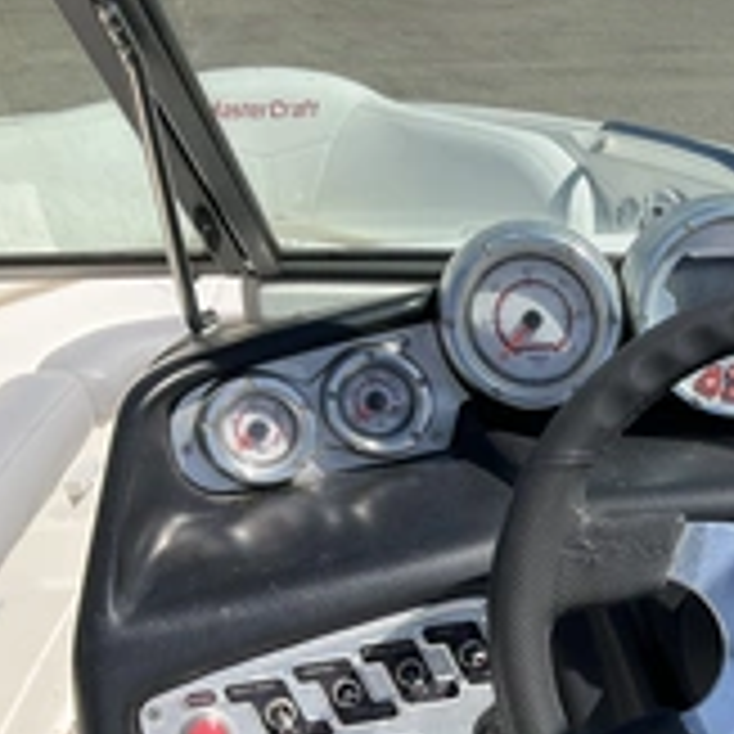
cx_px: 784
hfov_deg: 25.5
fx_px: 1511
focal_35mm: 63
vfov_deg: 26.6
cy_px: 621
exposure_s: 1/1250
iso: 25
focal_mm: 3
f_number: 1.8
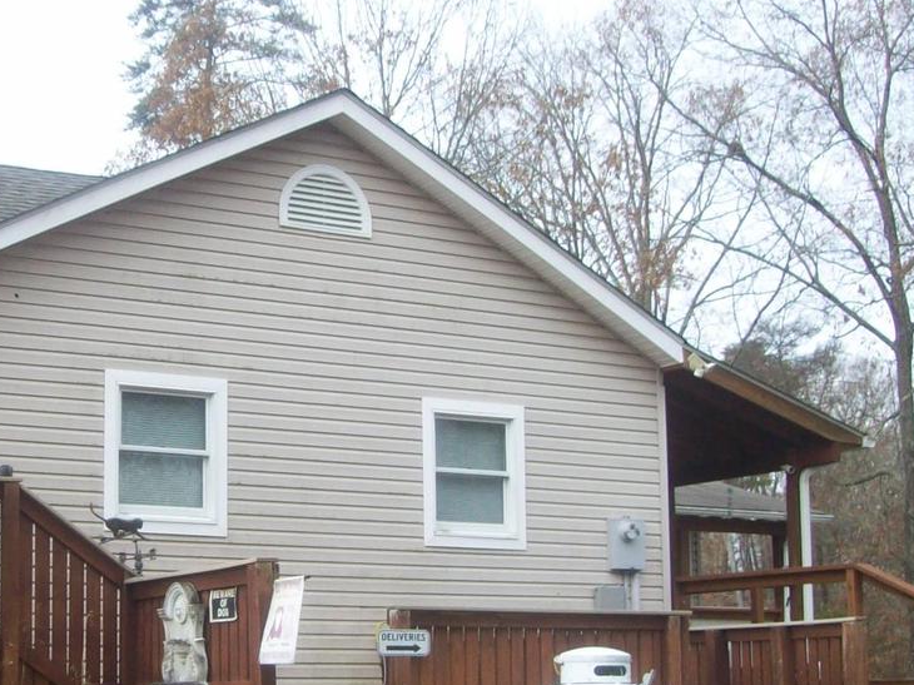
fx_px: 1874
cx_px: 163
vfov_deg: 20.7
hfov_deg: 26.8
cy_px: 435
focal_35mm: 71
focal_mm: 6
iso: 80
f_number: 2.7
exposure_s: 1/144
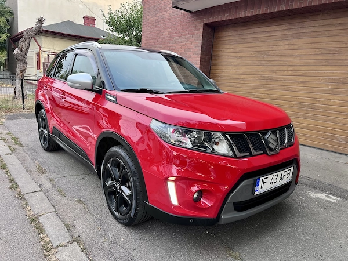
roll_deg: -4.6
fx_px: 261
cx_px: 174
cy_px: 130
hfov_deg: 67.3
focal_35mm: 26
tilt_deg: -11.3
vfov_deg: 53.1
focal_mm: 5.7
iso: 100
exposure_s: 1/121
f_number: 1.5
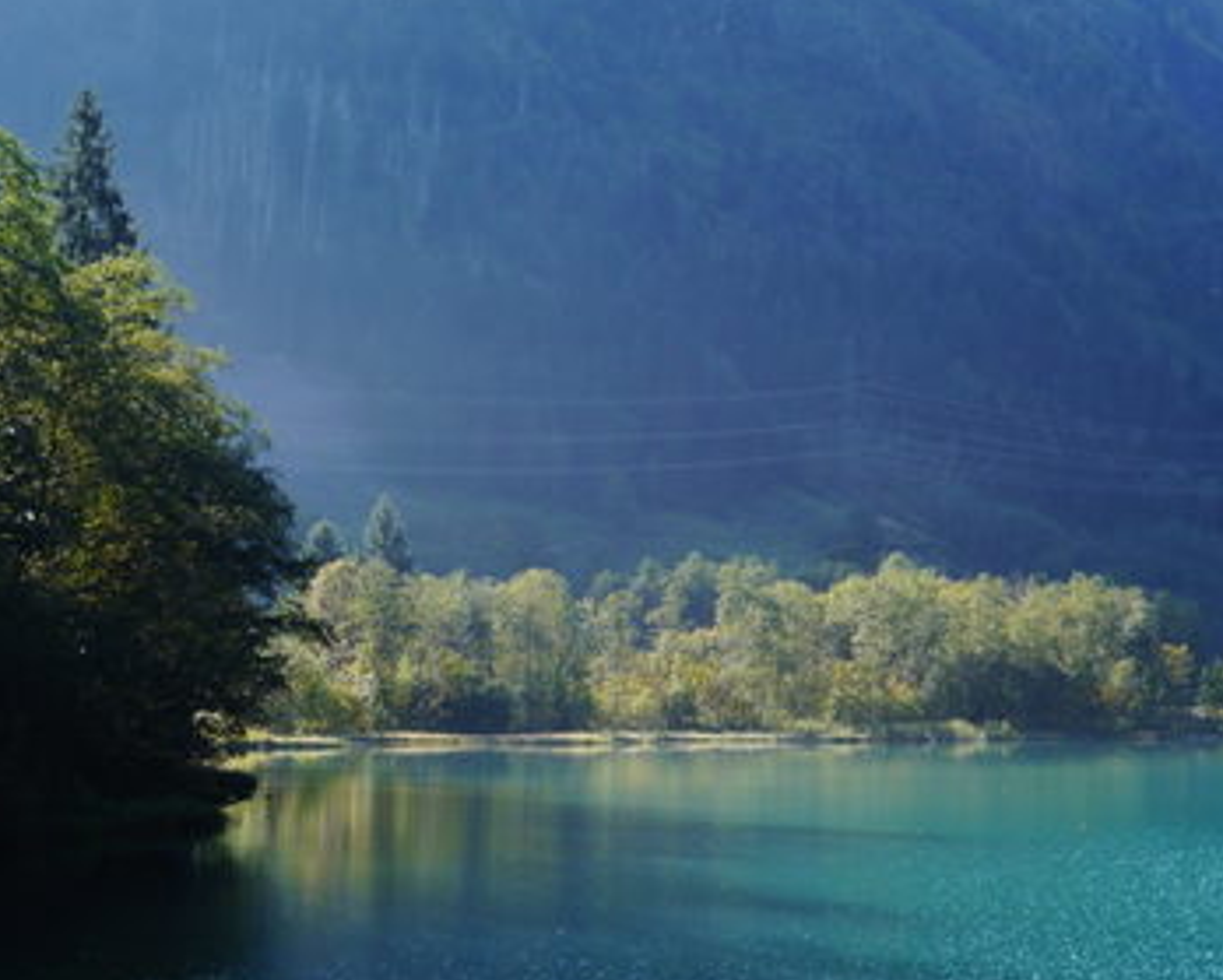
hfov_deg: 21.9
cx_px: 1000
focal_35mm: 86
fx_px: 3115
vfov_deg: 17.9
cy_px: 429
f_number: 6.3
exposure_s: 1/160
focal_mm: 24
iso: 160
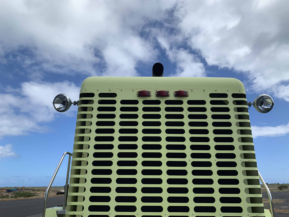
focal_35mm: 26
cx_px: 144
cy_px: 108
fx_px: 217
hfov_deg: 67.3
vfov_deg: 53.1
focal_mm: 4.25
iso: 25
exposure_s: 1/3521
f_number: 1.8
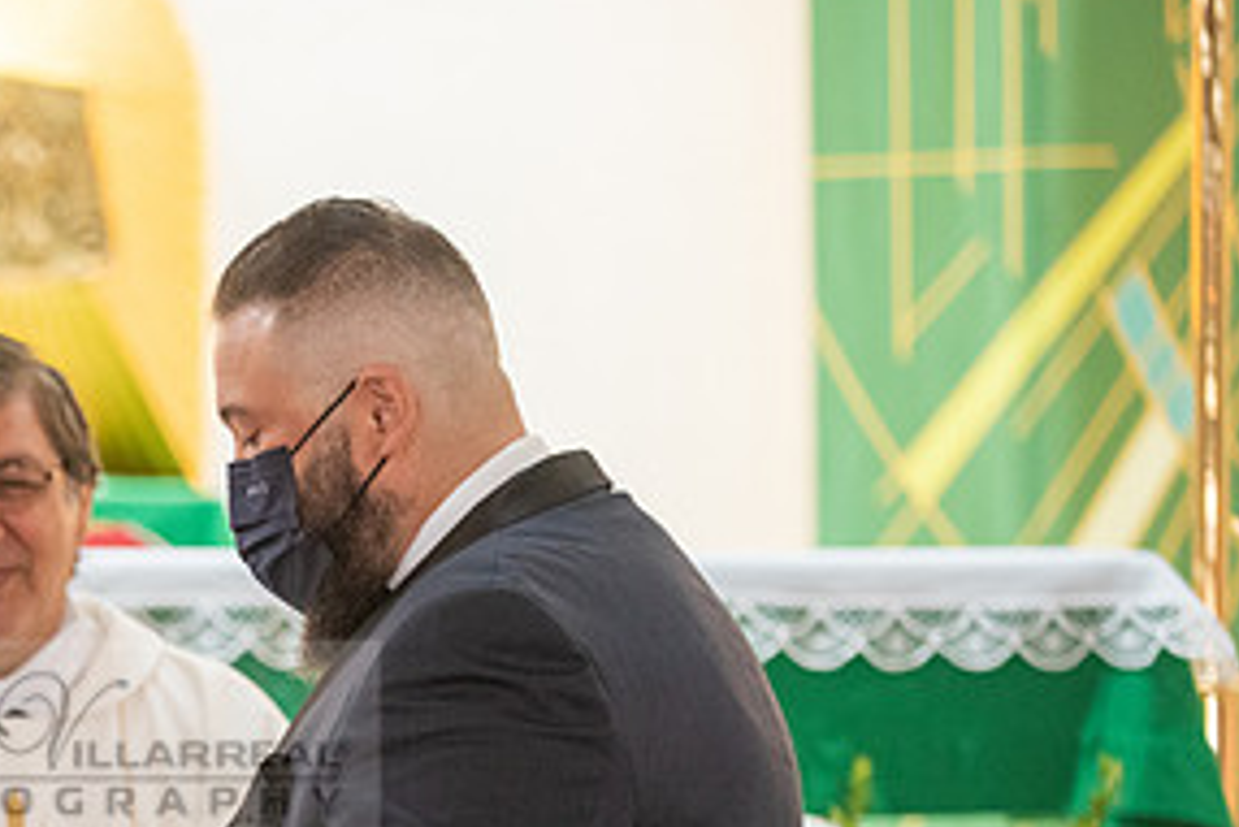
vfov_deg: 5.8
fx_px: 8092
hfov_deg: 8.7
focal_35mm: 235
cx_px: 13
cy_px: 743
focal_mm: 116
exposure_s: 1/160
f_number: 2.8
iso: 2000
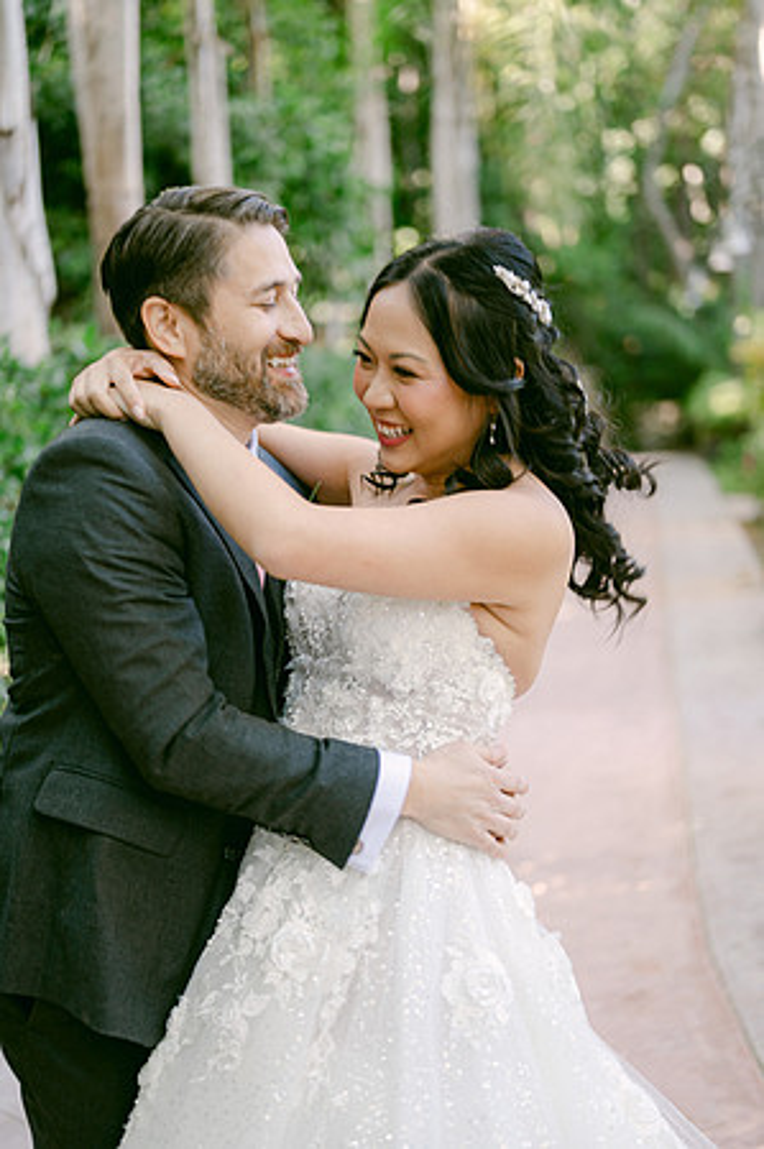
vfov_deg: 39.6
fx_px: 1595
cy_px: 574
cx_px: 382
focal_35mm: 50
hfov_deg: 26.9
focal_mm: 50
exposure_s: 1/125
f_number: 2
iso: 100
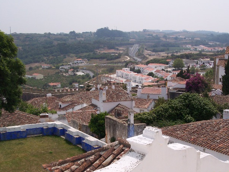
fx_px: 331
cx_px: 134
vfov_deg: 29.1
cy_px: 92
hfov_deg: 38.1
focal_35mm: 50
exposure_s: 1/1000
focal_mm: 8
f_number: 4.8
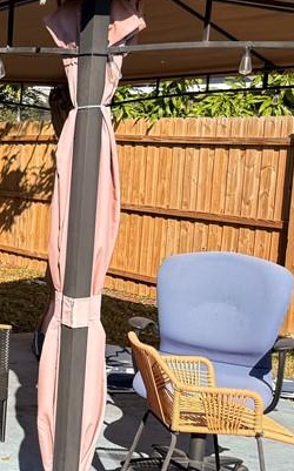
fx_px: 835
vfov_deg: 31.5
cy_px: 265
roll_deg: -0.5
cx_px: -281
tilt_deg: -8.3
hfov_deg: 16.0
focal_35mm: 65
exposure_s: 1/2801
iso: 100
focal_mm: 6.76
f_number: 1.78
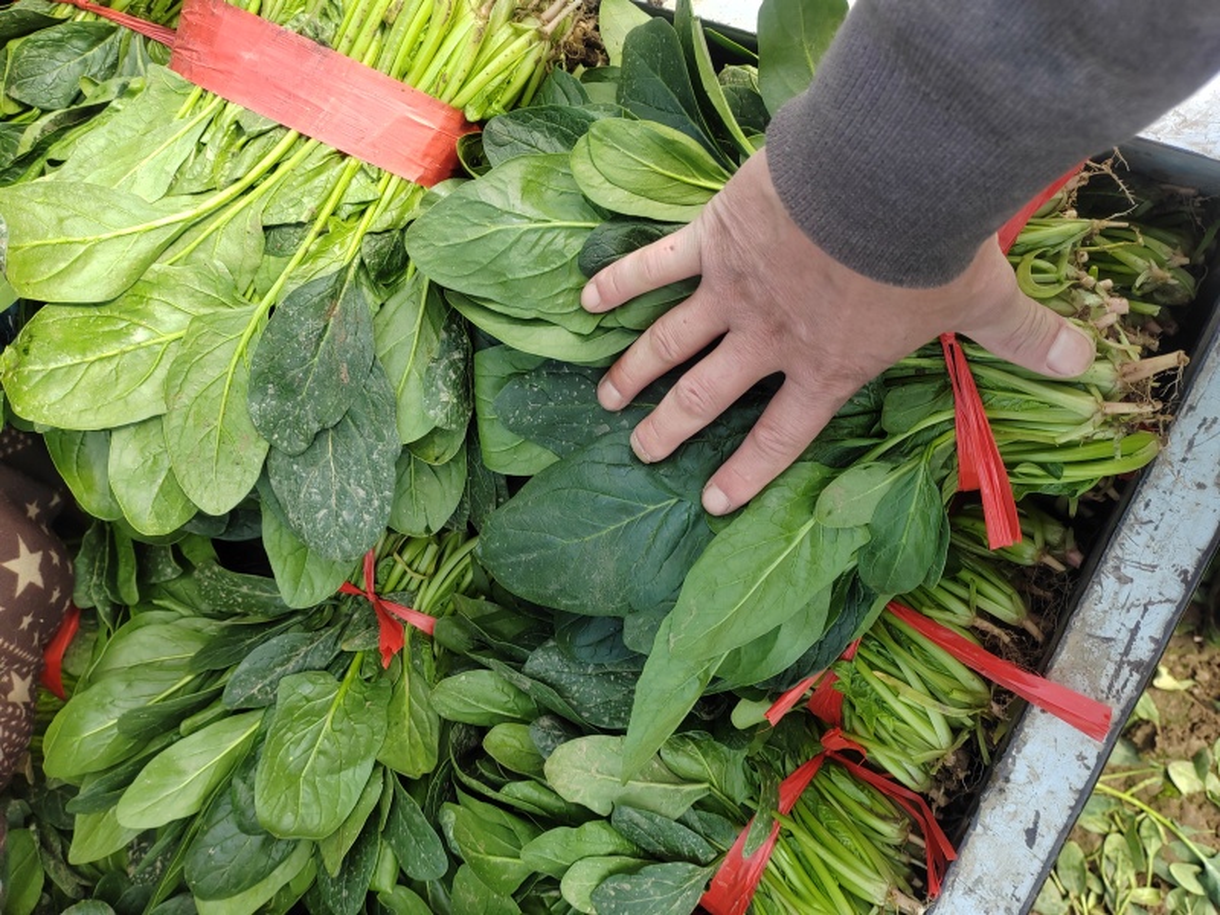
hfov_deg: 65.3
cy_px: 458
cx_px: 610
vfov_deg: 51.4
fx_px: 952
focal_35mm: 27
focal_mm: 5.52
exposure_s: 1/420
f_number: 1.9
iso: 125
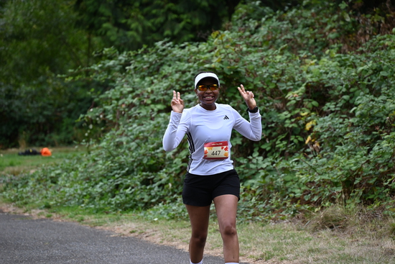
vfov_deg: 6.9
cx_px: 198
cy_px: 132
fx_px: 2195
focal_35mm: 200
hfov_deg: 10.3
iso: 400
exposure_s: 1/400
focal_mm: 200
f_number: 6.3
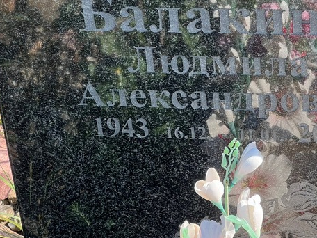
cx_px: 218
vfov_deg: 10.9
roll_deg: +2.5
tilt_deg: -32.9
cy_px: 42
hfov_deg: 14.6
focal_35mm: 135
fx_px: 1236
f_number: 2.8
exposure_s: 1/127
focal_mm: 9
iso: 32
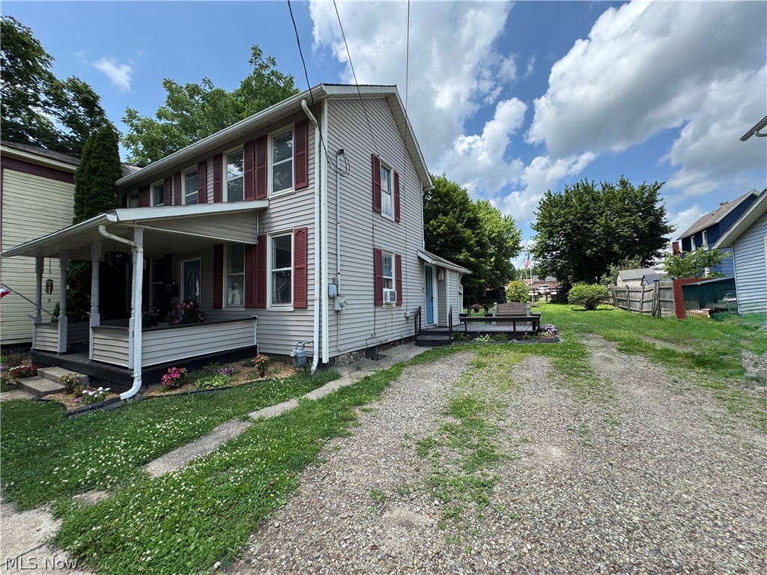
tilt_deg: +3.2
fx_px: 310
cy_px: 288
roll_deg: +0.7
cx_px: 384
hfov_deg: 102.1
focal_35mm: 14
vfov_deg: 85.7
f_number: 2.2
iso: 50
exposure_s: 1/707
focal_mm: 2.22
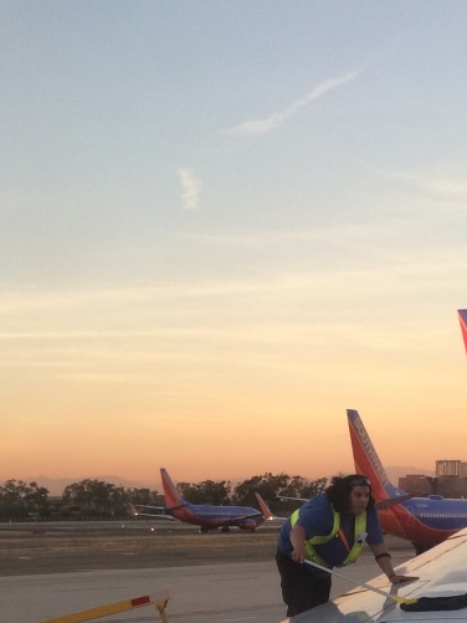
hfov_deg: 18.5
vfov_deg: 23.6
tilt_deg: -5.8
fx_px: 1420
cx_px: 355
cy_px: 636
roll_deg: +2.2
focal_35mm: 79
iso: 64
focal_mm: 4.15
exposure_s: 1/120
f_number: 2.2
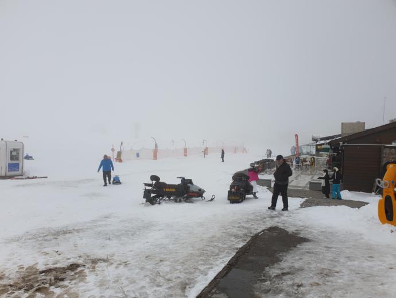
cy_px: 149
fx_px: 298
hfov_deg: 67.3
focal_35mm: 26
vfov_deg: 53.1
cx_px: 198
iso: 50
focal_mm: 4.3
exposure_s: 1/6993
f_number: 2.4
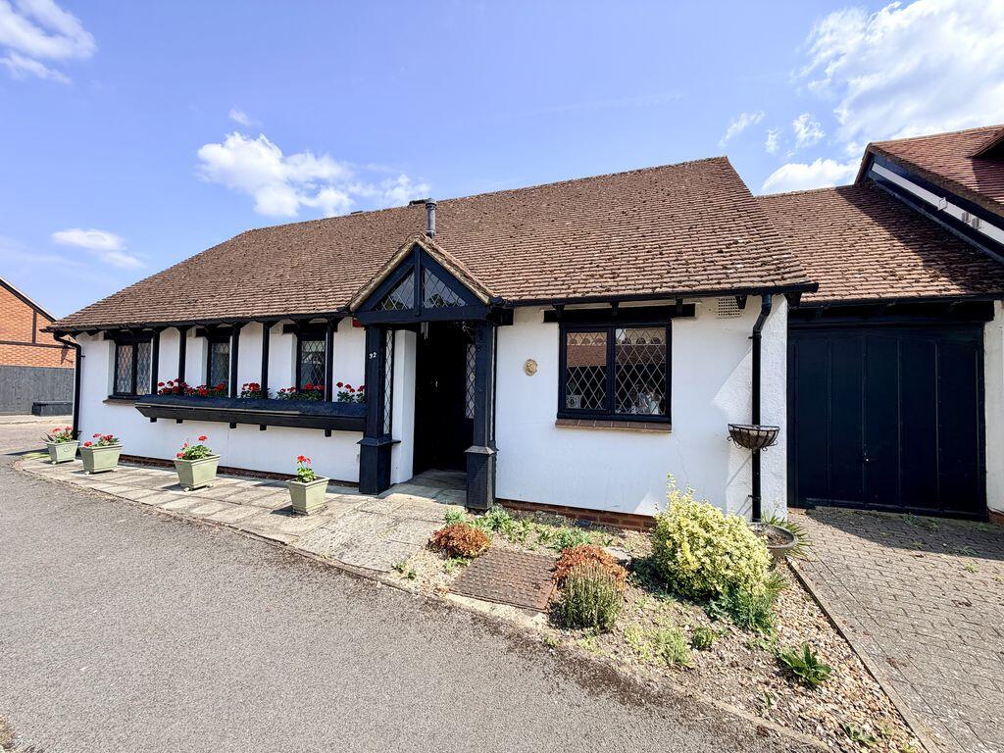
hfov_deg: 102.1
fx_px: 406
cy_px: 376
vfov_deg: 85.7
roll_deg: -1.1
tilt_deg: +1.6
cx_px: 502
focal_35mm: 14
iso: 25
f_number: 2.2
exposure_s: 1/770
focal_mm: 2.22
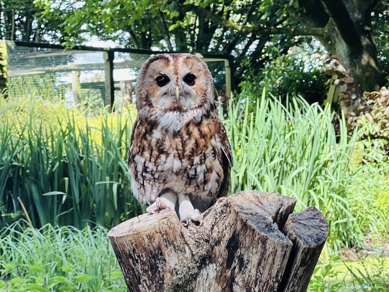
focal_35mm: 96
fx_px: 1079
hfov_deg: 20.4
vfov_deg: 15.4
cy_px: 146
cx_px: 194
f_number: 2.8
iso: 40
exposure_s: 1/60
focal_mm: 9
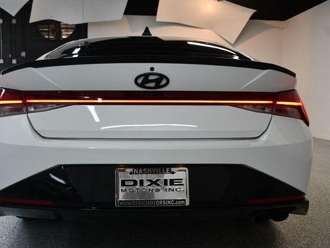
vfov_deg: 39.7
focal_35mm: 36
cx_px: 153
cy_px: 124
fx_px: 343
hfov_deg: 51.3
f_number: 3.5
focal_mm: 22
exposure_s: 1/160
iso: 800
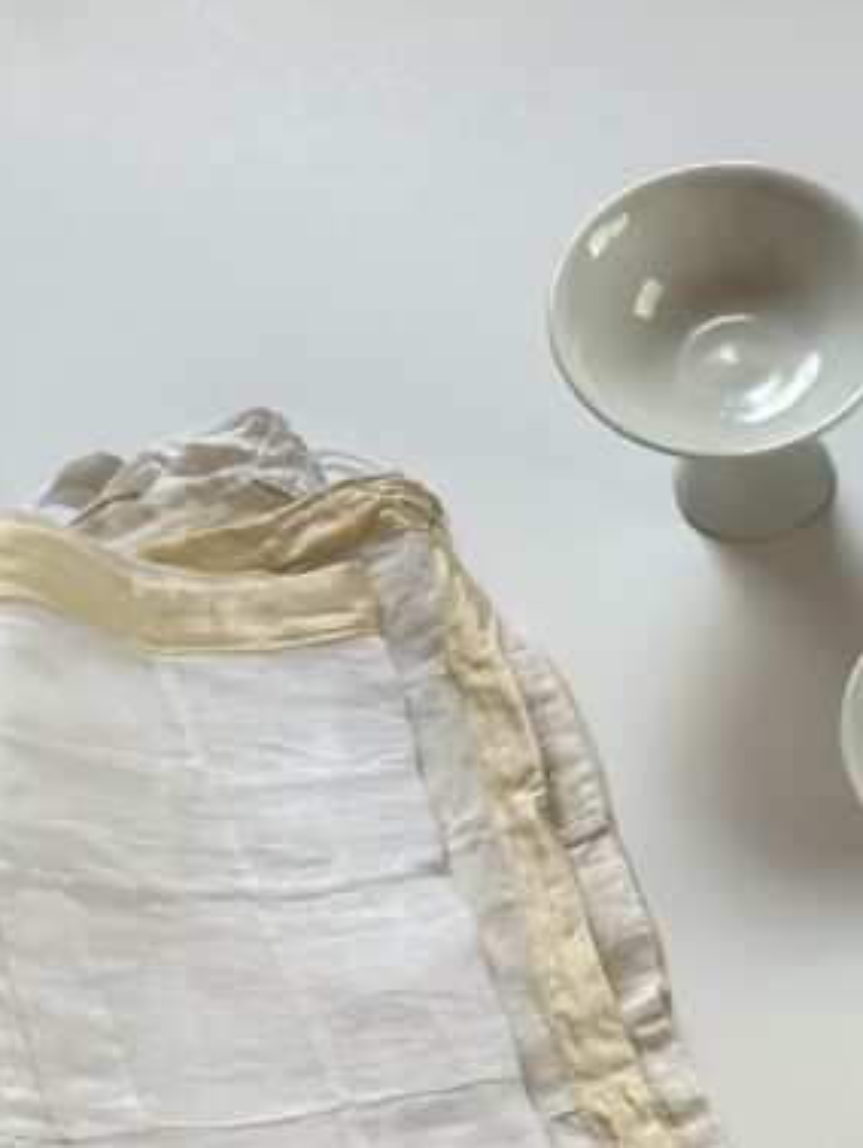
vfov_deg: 14.9
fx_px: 4316
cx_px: 1109
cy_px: 1112
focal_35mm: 130
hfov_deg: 11.1
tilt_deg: -65.1
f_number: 1.78
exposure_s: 1/60
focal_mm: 6.86
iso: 160
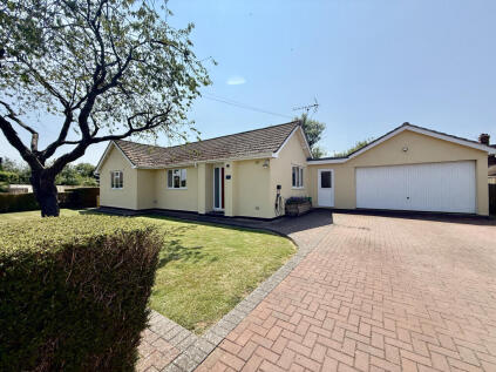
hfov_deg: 102.1
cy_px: 186
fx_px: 201
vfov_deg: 85.6
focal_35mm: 14
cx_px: 248
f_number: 2.2
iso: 50
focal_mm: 2.22
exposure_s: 1/2092
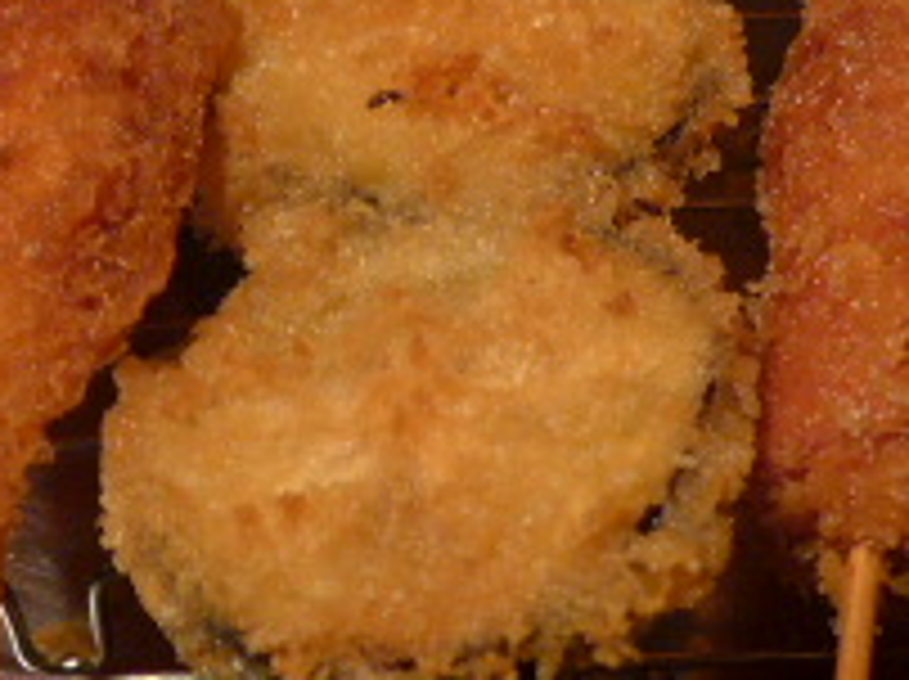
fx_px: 2413
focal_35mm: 92
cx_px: 495
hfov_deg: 21.3
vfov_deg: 16.0
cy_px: 189
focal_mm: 6
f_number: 2
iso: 400
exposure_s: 1/6
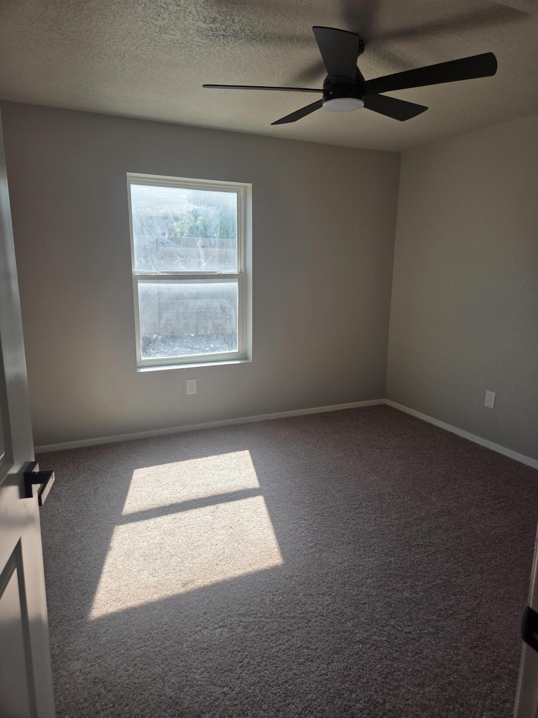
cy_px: 359
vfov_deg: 73.9
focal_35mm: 23
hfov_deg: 58.9
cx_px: 269
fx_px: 477
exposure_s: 1/1293
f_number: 1.8
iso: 80
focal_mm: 5.4
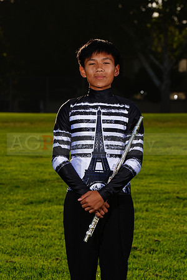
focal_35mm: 180
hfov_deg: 7.6
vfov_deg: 11.4
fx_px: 1402
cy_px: 140
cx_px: 94
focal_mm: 180
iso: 125
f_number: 11
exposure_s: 1/250
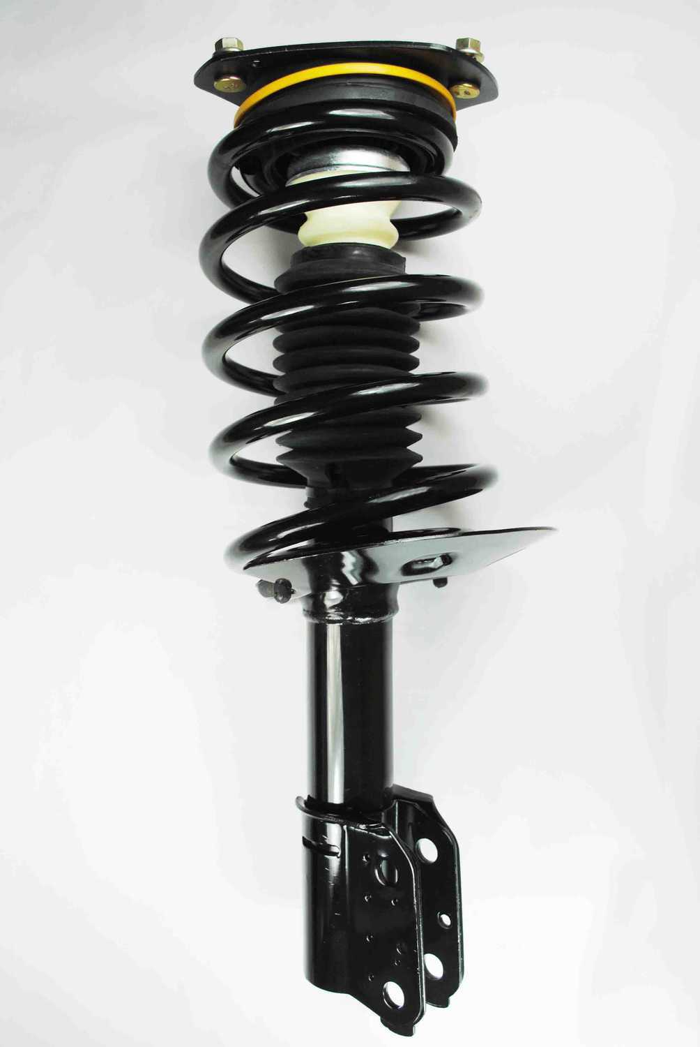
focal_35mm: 33
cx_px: 350
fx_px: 960
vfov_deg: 57.2
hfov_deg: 40.1
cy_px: 524
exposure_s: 1/125
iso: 200
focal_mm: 22
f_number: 5.6
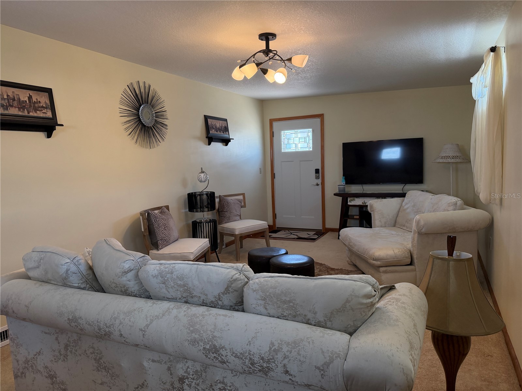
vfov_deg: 56.8
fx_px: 362
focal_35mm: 24
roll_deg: +2.7
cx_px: 261
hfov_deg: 71.6
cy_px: 196
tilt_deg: -5.8
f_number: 1.78
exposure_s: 1/158
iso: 200
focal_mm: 6.76
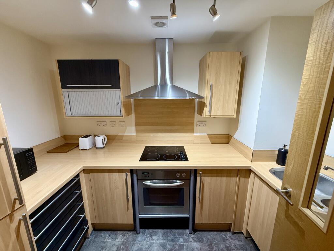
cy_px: 126
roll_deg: +0.5
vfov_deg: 85.7
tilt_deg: -12.0
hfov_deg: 102.1
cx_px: 167
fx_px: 135
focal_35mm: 14
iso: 250
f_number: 2.2
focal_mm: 2.22
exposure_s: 1/50
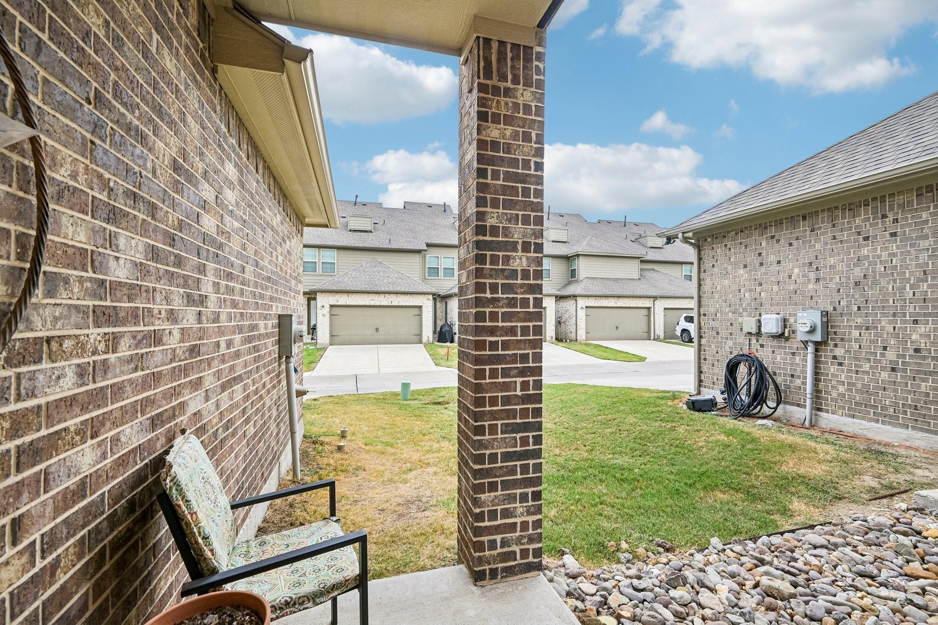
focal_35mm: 16
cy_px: 312
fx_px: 404
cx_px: 469
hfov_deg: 98.5
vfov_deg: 75.5
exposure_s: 1/500
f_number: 8
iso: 400
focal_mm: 15.5
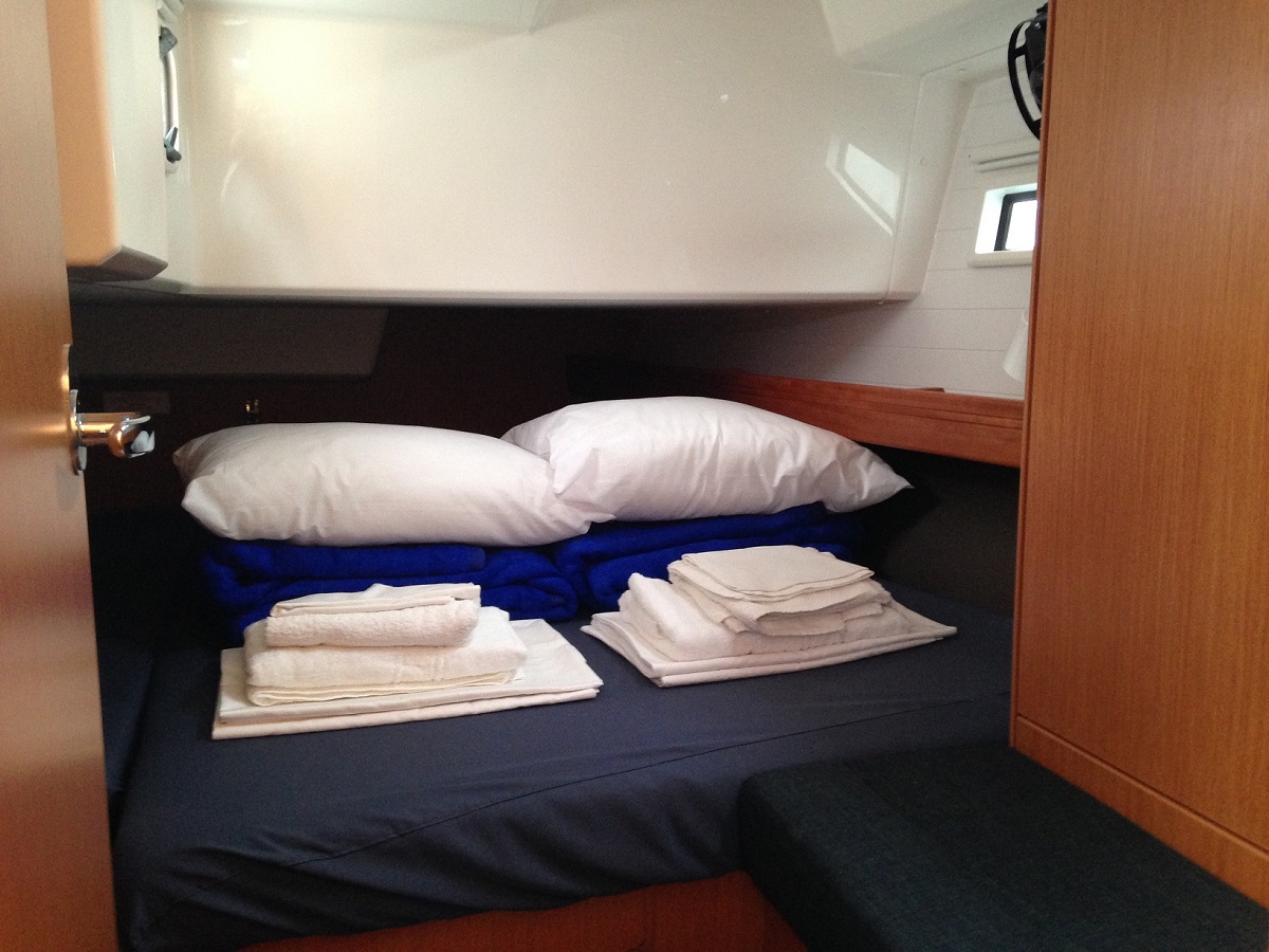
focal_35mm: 33
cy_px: 476
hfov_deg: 55.4
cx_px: 634
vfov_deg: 42.9
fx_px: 1210
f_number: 2.4
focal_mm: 4.12
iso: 200
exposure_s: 1/20
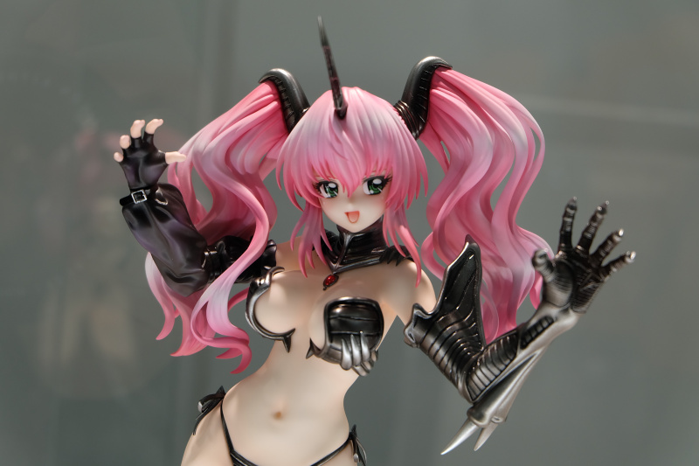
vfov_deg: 18.2
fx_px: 1456
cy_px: 233
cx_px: 350
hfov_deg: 27.0
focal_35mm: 75
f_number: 5.6
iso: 400
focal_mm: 50
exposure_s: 1/125
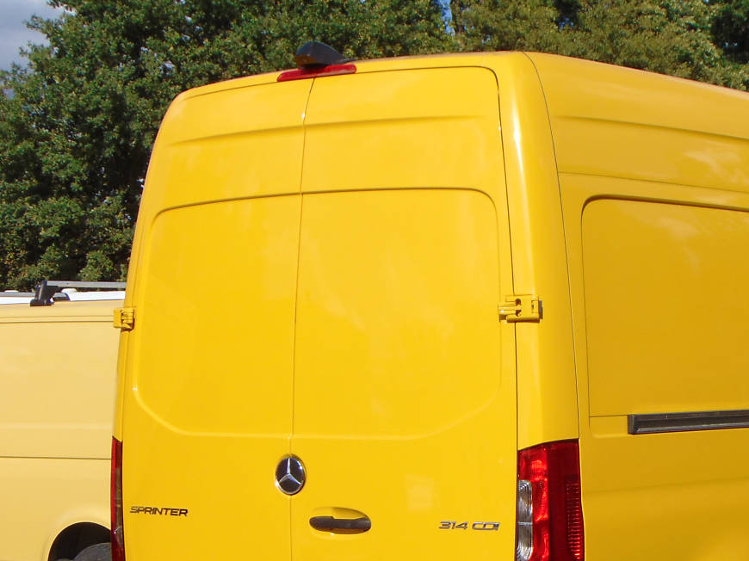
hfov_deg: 21.1
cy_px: 466
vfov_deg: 15.9
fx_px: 1990
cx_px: 592
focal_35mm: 92
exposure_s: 1/320
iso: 80
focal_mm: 9
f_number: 9
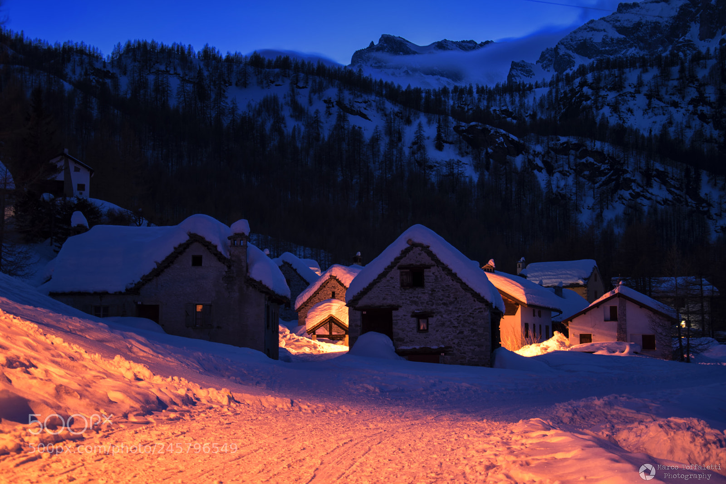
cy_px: 242
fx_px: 1028
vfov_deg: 26.5
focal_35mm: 51
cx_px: 363
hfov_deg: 38.9
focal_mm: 34
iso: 100
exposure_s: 8
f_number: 4.2
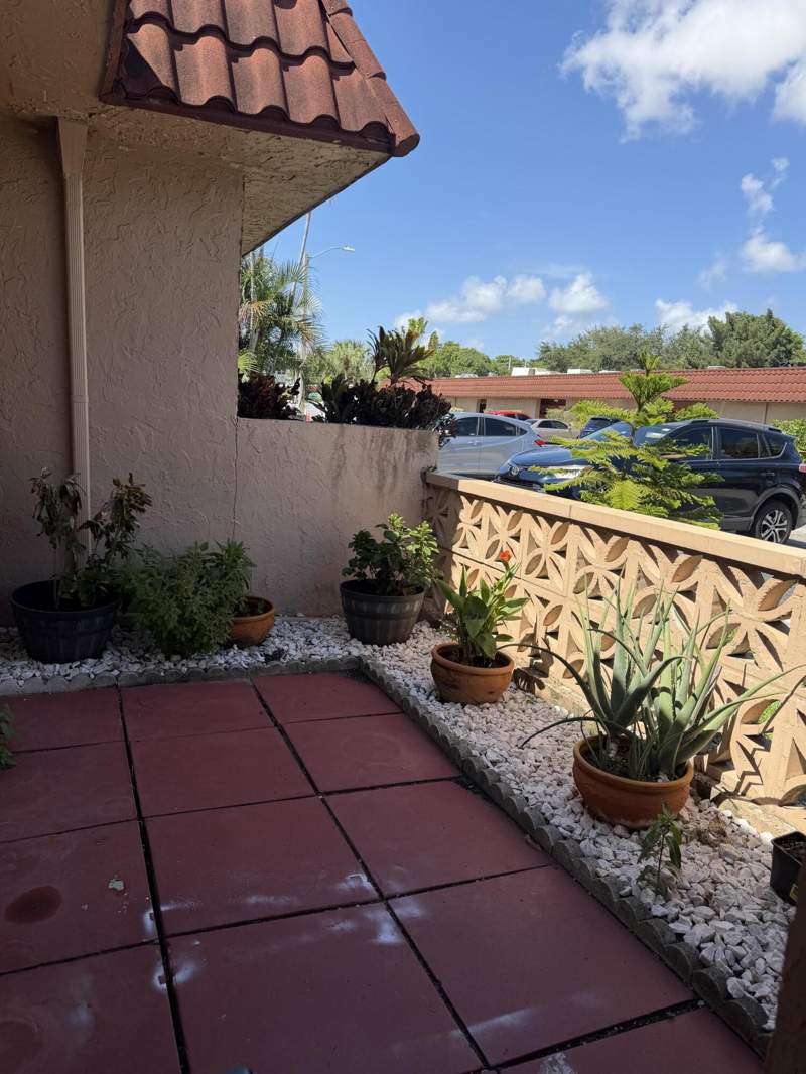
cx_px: 403
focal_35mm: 24
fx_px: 745
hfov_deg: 56.8
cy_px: 537
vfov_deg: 71.6
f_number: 1.78
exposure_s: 1/2907
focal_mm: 6.76
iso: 80
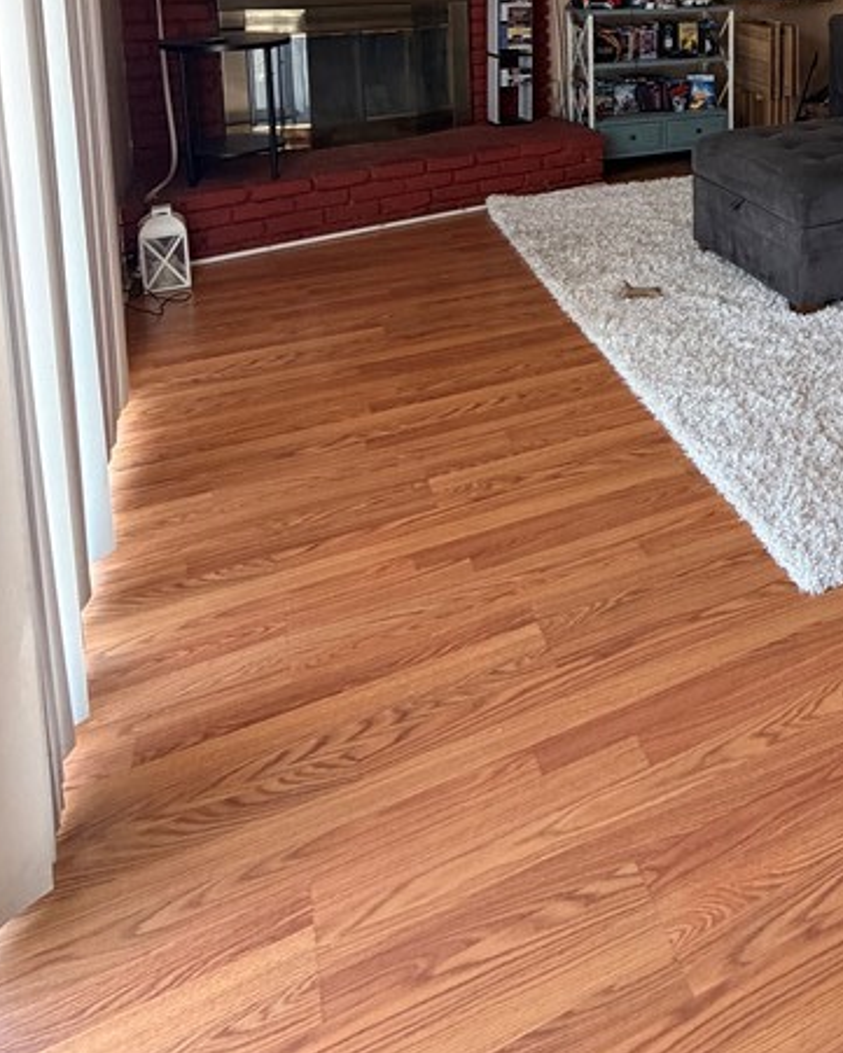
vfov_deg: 49.5
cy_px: 65
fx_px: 966
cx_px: 822
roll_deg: -1.4
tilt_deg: -7.7
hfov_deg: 41.6
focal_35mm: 31
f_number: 2.2
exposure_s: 1/121
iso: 250
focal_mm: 2.22
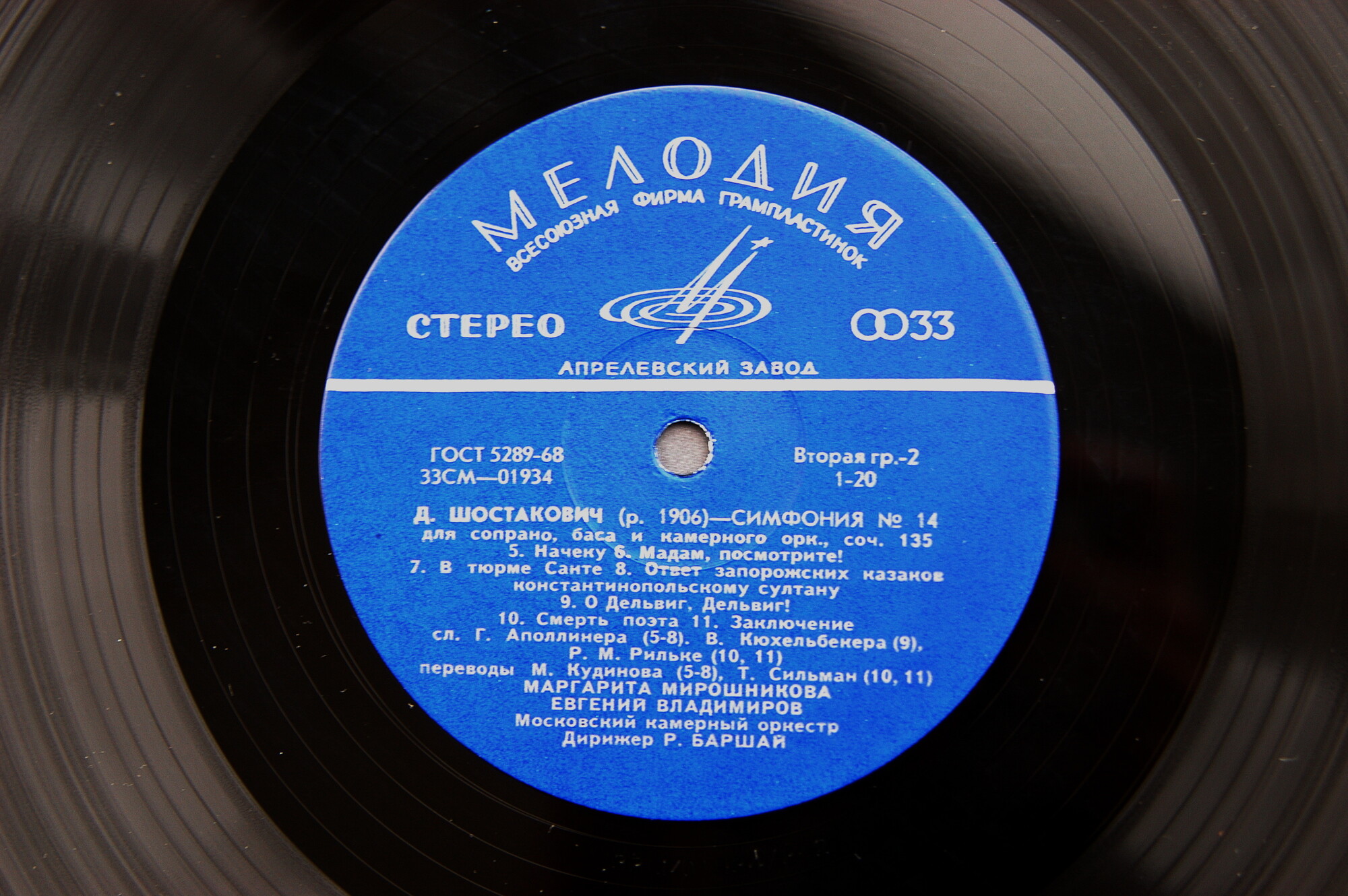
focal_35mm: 52
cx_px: 674
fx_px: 1964
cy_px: 448
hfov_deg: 37.9
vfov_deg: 25.7
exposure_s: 1/40
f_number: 3.3
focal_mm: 35
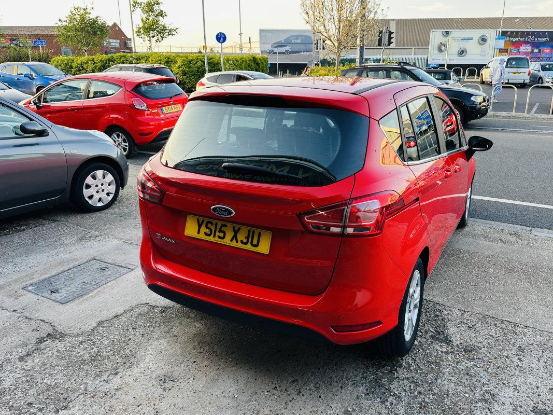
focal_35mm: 27
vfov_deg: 51.3
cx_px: 306
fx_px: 431
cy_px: 199
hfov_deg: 65.2
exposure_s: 1/156
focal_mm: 6.86
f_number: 1.78
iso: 64
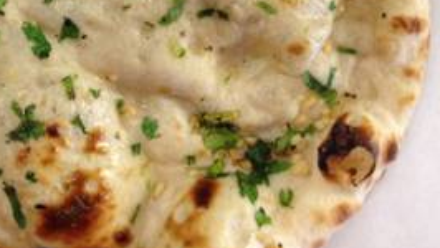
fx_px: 981
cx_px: 53
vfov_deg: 14.2
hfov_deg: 24.6
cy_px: 2
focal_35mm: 84
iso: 80
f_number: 2.4
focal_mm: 4.28
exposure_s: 1/20
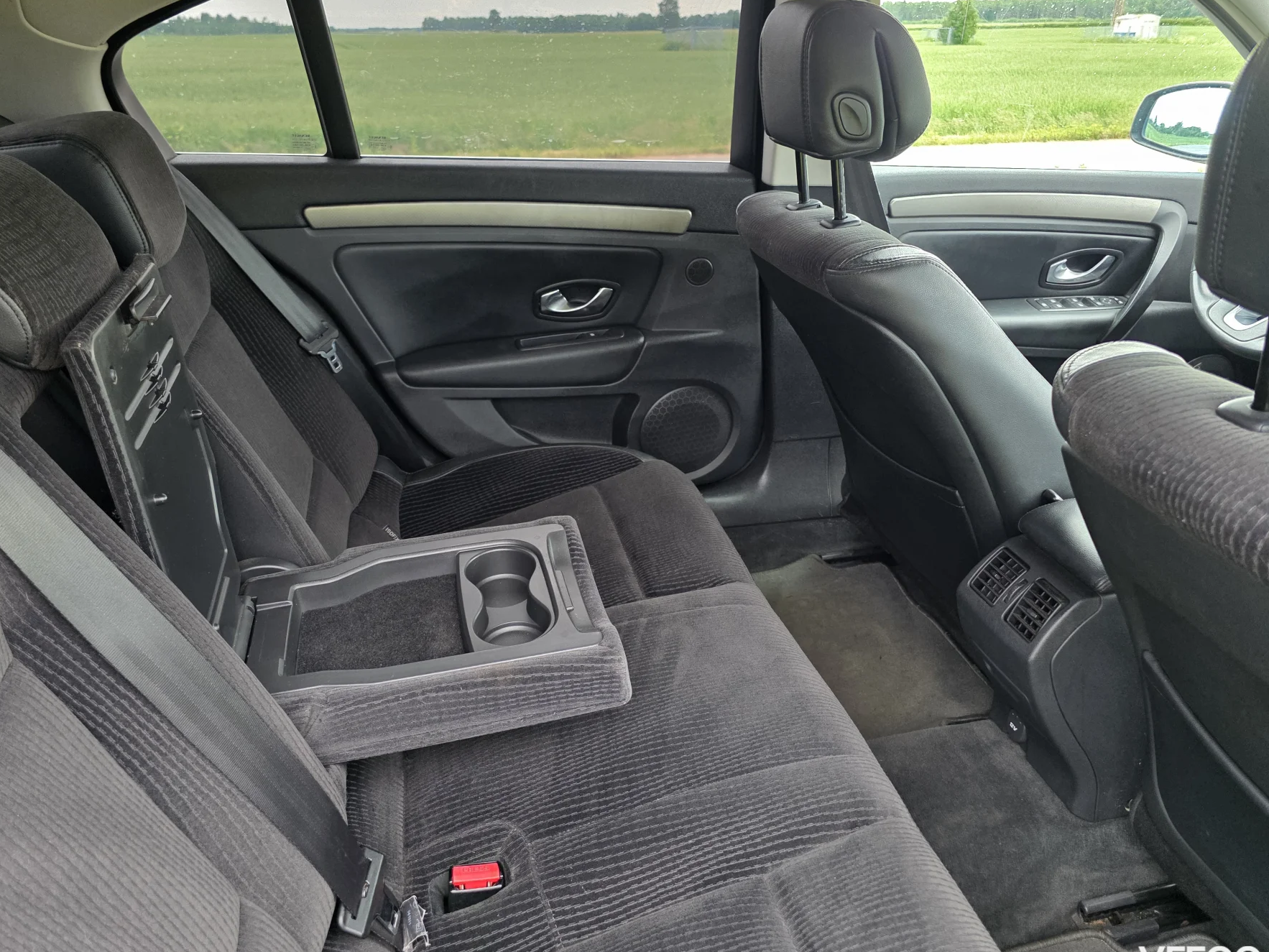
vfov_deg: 54.9
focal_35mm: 25
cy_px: 463
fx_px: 917
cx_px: 580
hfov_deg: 69.3
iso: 320
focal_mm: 6.3
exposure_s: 1/120
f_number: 1.7
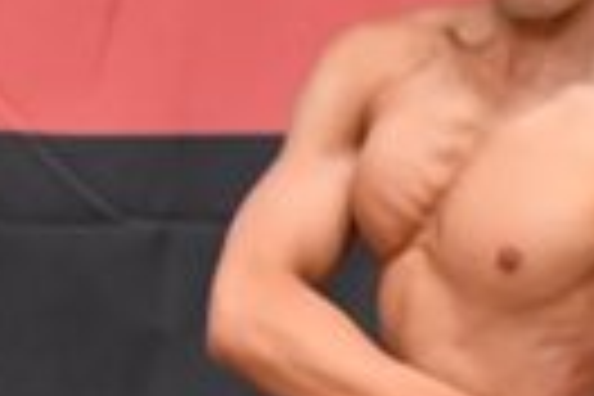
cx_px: 632
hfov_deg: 1.6
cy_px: 716
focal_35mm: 1271
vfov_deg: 1.1
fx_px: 20970
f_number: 5.6
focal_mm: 145
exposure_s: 1/400
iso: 6400
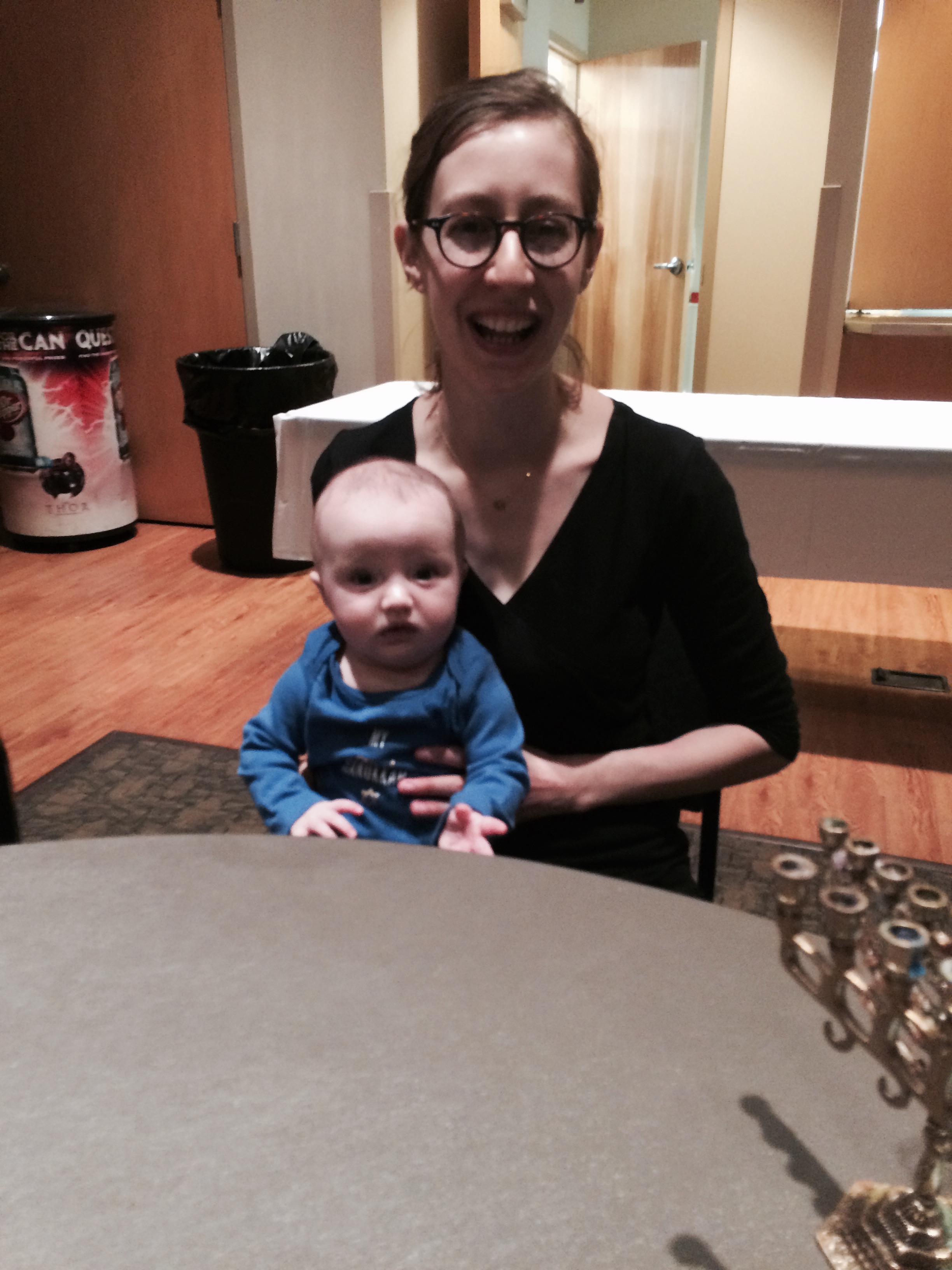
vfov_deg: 61.7
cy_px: 635
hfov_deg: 48.2
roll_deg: +0.8
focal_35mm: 29
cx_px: 476
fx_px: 1063
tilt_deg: -21.8
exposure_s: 1/24
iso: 250
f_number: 2.2
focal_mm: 4.15
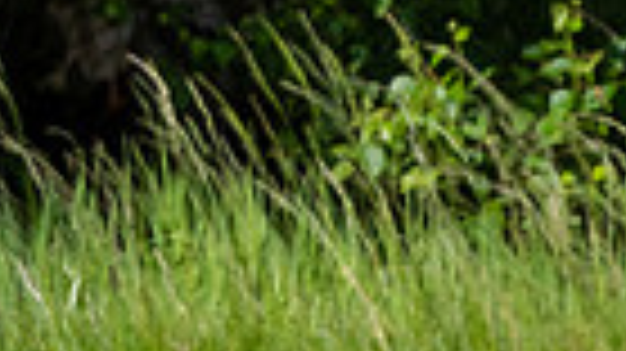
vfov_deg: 0.5
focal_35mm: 2372
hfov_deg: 0.9
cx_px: -111
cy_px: -446
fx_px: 39350
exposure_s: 1/2500
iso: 800
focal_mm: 360
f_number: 5.6
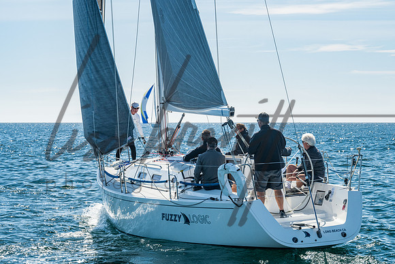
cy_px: 125
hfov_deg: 16.3
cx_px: 217
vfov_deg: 10.9
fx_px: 1383
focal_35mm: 126
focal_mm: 103
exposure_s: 1/320
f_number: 10
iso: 400
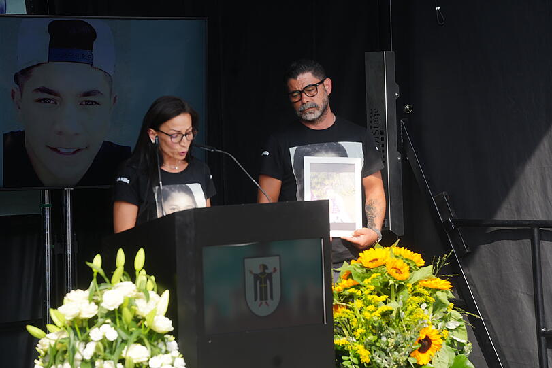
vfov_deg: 6.9
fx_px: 3067
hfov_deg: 10.3
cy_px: 184
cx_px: 276
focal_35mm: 200
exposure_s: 1/250
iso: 100
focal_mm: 200
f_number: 5
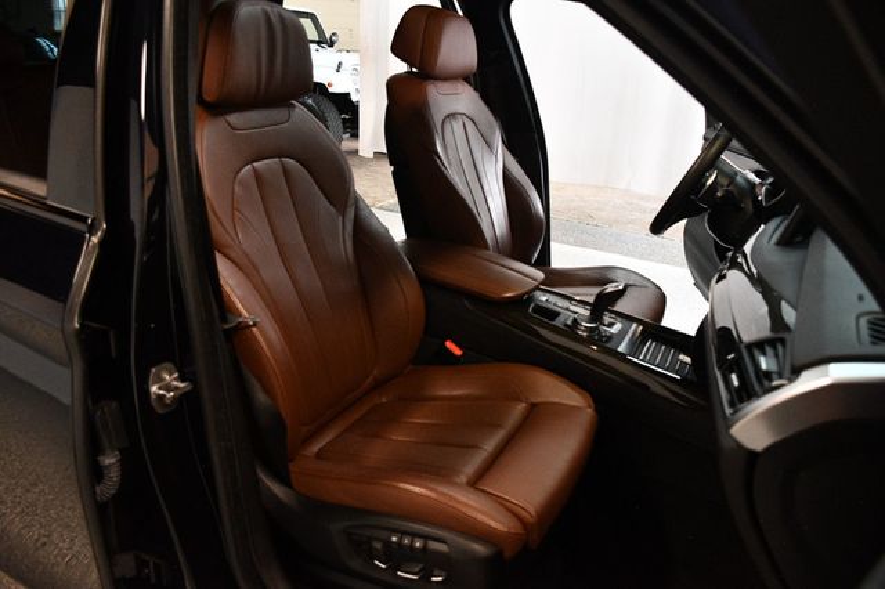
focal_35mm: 27
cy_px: 294
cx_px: 442
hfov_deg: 67.4
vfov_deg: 47.9
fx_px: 663
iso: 2800
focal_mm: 18
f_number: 3.5
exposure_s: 1/125
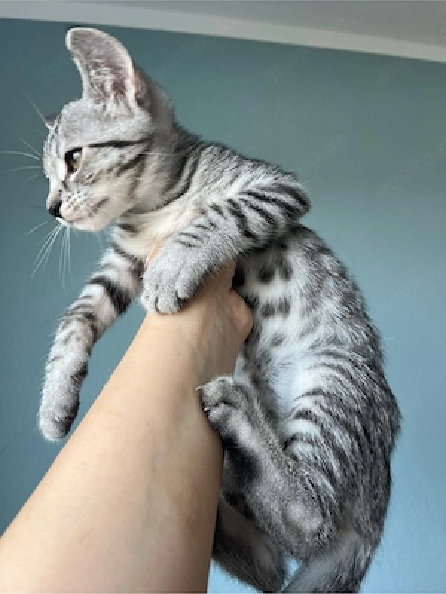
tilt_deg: +12.9
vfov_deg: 67.3
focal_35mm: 26
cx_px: 223
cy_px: 297
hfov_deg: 53.1
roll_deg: +8.1
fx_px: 447
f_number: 1.6
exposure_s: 1/121
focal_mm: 5.1
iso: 80
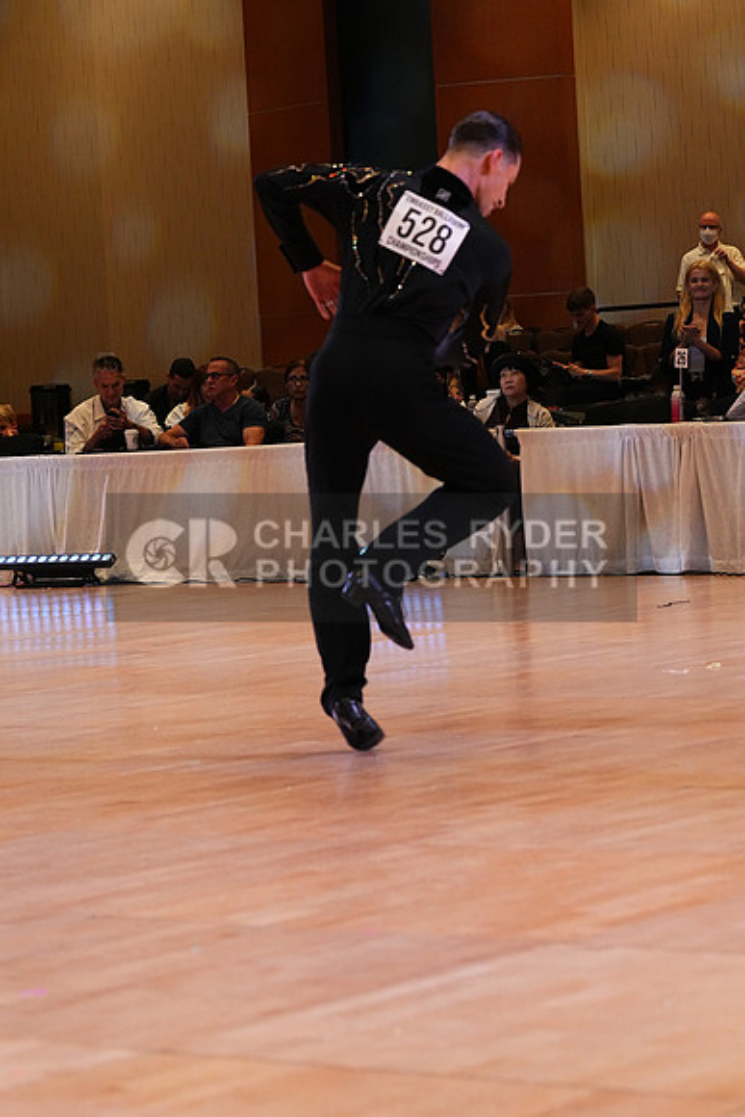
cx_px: 372
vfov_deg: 18.9
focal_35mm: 108
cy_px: 558
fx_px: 3350
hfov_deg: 12.7
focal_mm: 108
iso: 5000
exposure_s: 1/320
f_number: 6.3
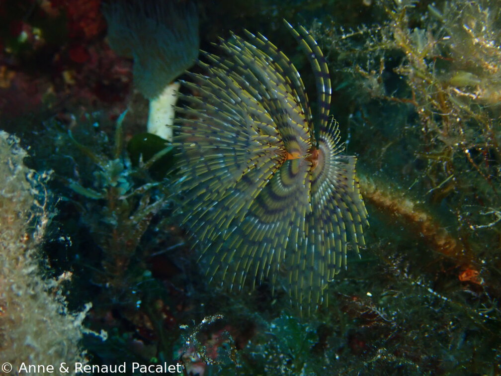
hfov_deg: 19.6
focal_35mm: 100
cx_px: 250
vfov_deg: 14.8
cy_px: 188
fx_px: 1447
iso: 400
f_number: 6.3
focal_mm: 18
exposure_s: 1/200
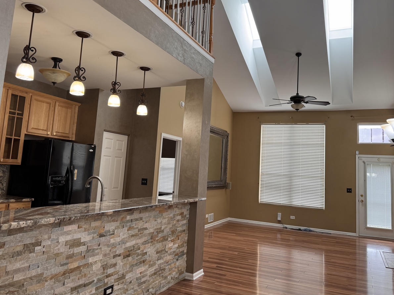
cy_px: 123
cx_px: 196
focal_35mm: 29
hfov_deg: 61.7
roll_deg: -3.8
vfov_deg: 48.0
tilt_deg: +7.9
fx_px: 330
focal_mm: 6.76
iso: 125
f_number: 1.78
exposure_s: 1/120
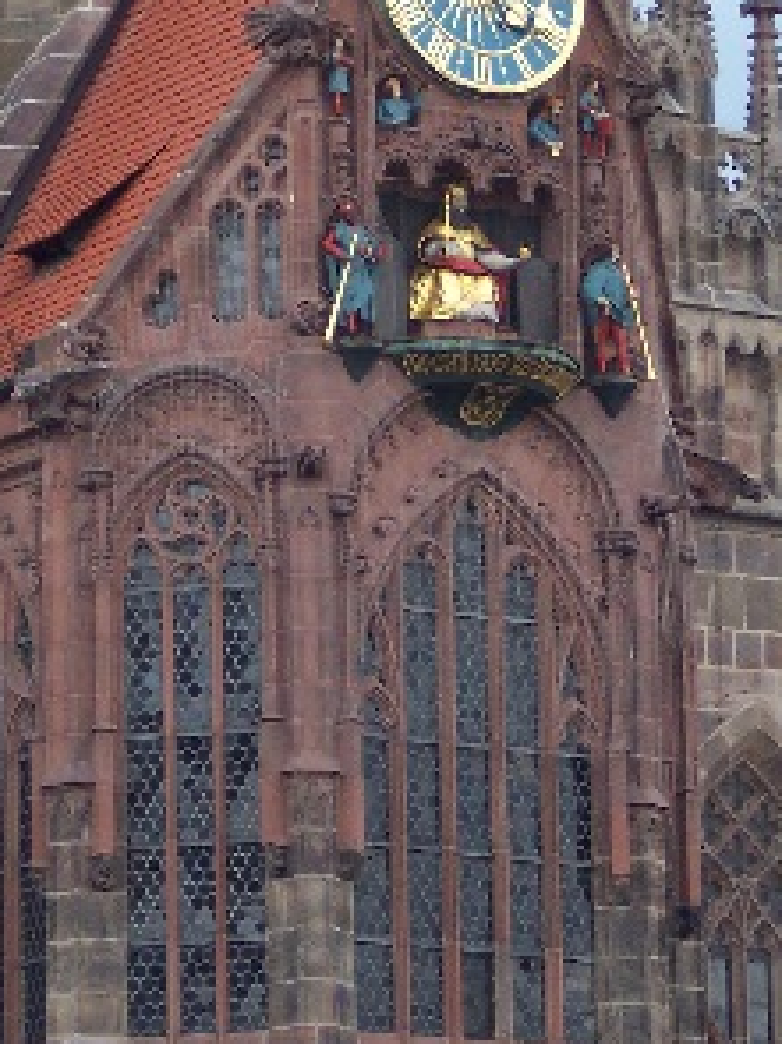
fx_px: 6993
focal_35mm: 232
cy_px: 333
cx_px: 437
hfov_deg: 6.4
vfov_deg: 8.5
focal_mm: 24
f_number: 4.8
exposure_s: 1/180
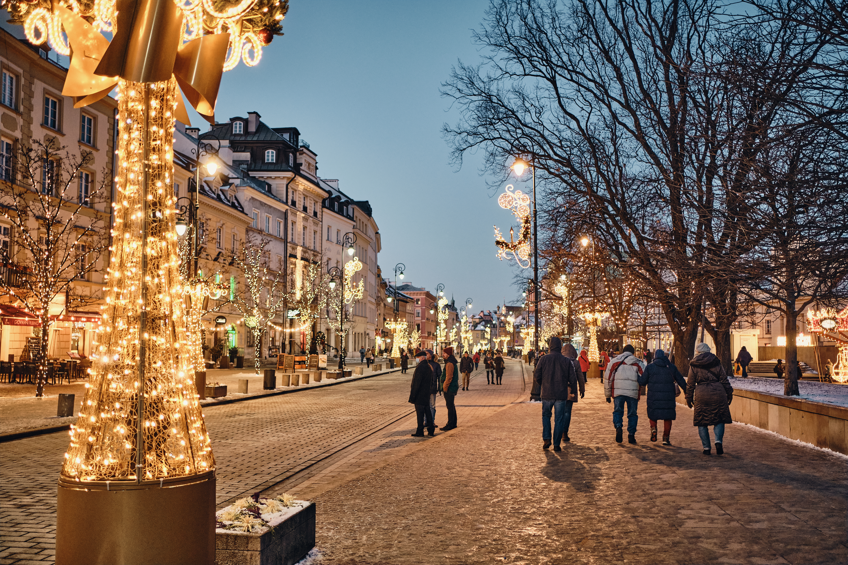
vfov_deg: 37.9
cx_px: 424
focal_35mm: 35
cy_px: 282
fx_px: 824
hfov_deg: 54.4
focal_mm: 23
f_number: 2.2
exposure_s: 1/50
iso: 1250
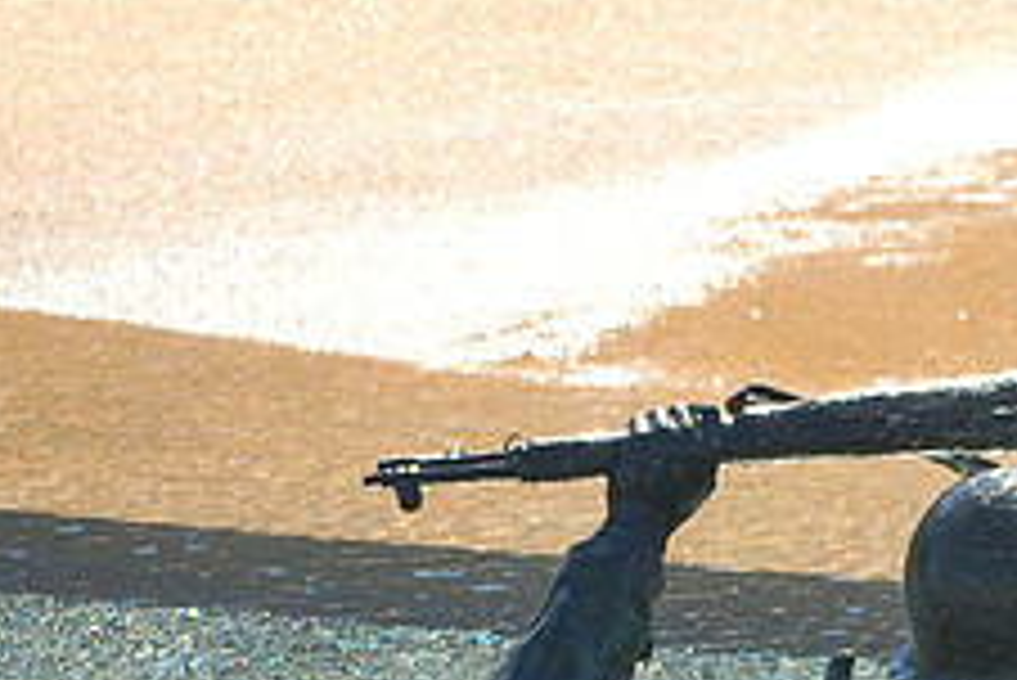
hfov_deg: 5.3
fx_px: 10855
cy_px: 829
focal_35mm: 384
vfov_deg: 3.6
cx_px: 1107
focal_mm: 100
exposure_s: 1/320
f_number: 5.6
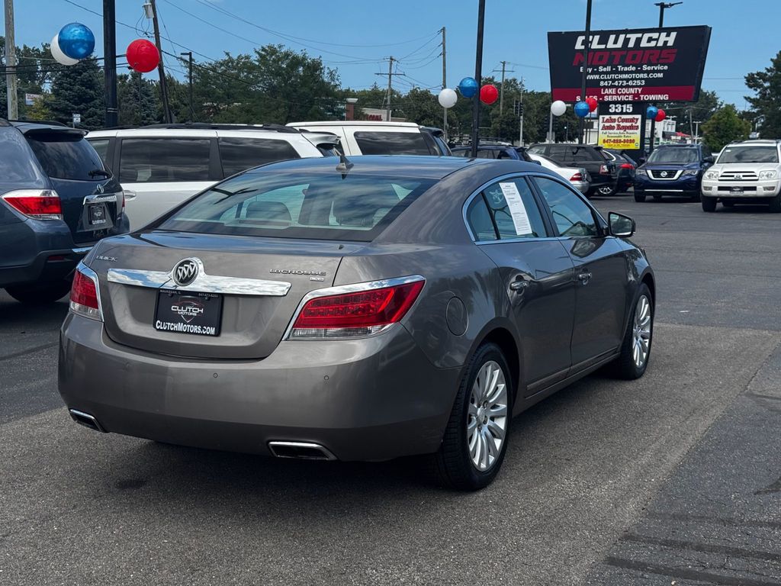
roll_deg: -1.9
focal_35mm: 48
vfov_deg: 30.3
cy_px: 293
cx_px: 390
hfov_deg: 39.7
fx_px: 1083
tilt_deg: -7.5
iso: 64
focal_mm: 6.76
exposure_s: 1/2833
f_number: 1.78
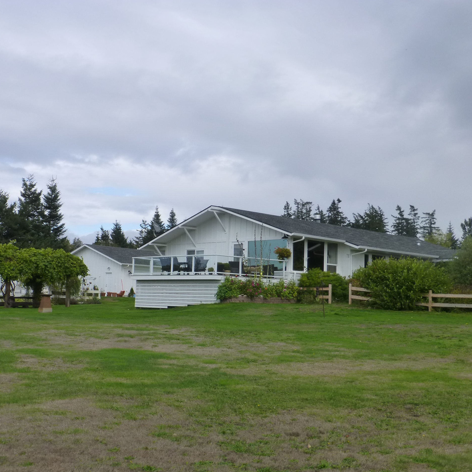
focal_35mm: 49
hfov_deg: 34.6
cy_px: 238
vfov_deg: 34.7
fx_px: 756
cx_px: 192
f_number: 3.9
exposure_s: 1/800
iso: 160
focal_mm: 7.4
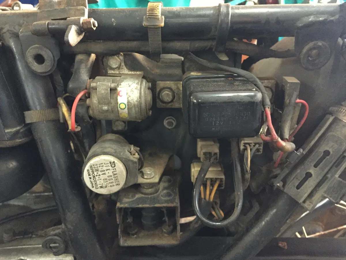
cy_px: 130
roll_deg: +0.4
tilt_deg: -21.7
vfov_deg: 48.2
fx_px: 290
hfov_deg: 61.7
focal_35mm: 29
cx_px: 173
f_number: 2.2
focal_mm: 4.15
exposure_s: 1/17
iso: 500
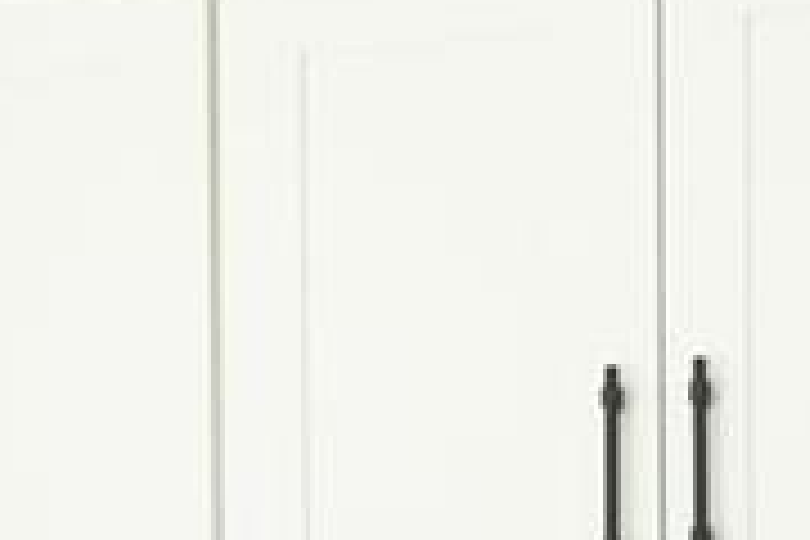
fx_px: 3465
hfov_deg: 13.3
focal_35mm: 154
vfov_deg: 8.1
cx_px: 338
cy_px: 1359
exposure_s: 1/125
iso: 2000
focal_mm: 18
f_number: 6.3
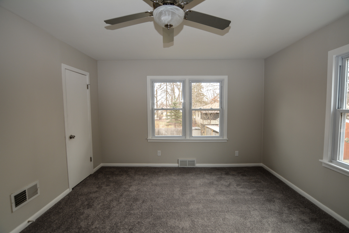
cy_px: 116
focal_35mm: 15
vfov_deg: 77.3
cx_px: 174
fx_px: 145
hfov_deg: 100.4
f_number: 4.5
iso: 200
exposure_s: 1/80
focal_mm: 10
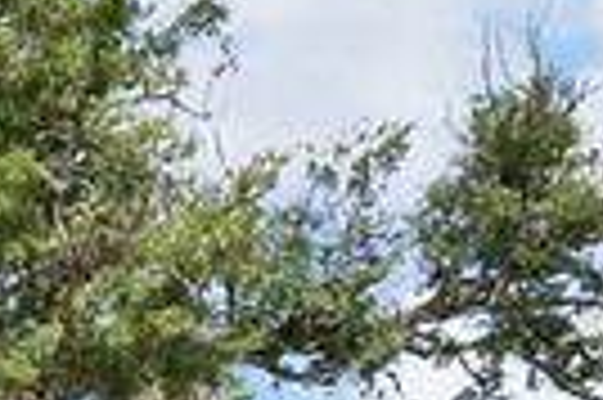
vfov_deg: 7.3
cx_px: -1444
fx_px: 2944
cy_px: 969
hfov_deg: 8.7
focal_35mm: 176
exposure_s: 1/40
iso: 100
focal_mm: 23
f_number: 8
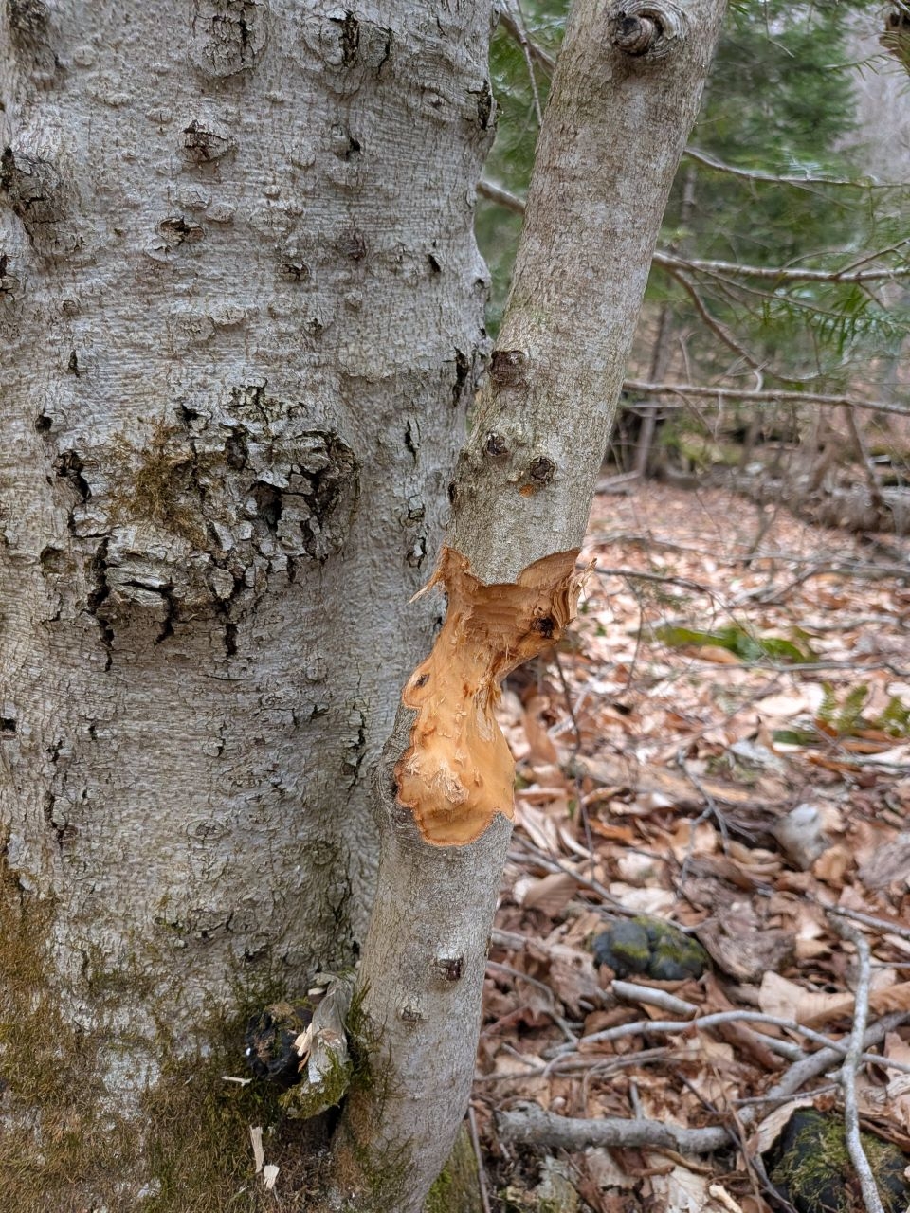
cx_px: 455
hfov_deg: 56.8
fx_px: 841
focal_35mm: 24
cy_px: 606
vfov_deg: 71.6
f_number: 1.7
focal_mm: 4.53
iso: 369
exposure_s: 1/440
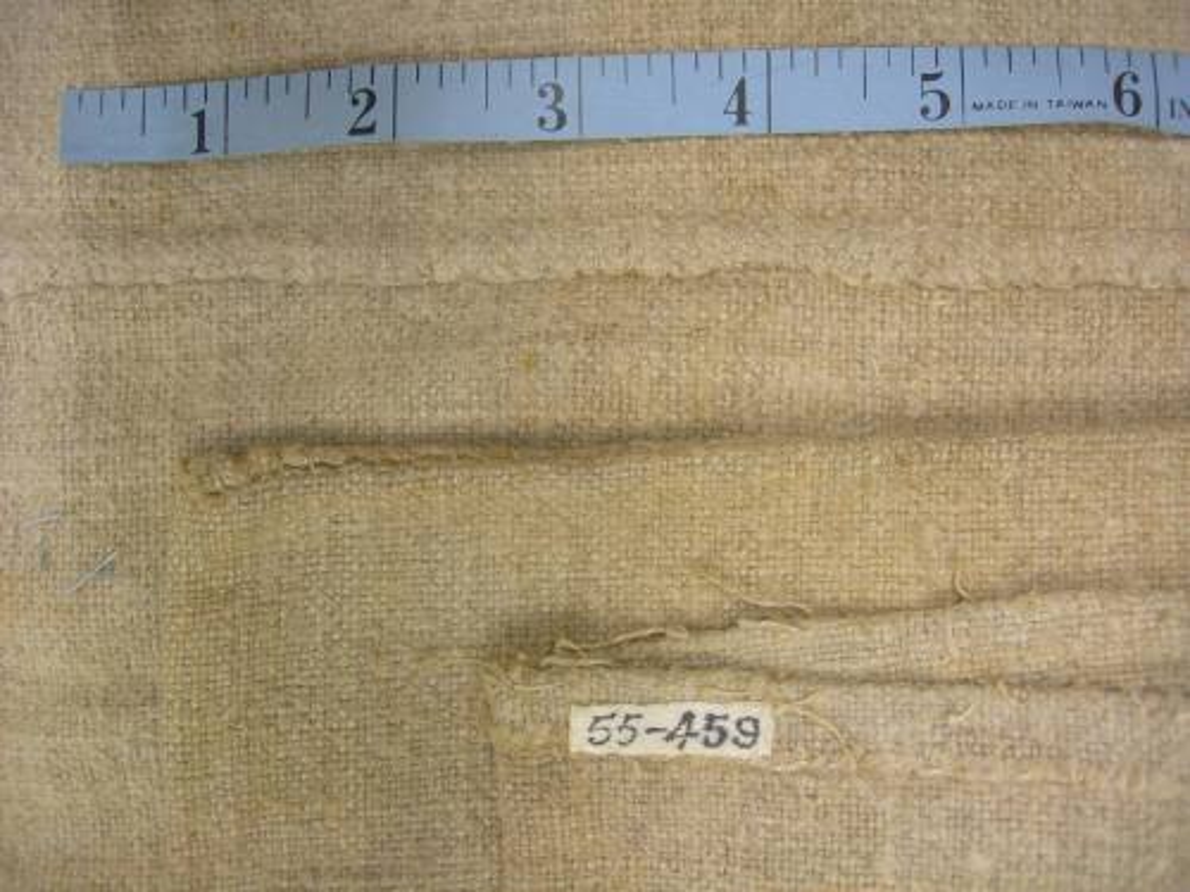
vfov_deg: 37.7
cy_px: 446
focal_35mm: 38
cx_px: 595
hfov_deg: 49.0
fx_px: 1306
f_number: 2.8
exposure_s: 1/8.7
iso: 50
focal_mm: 7.8
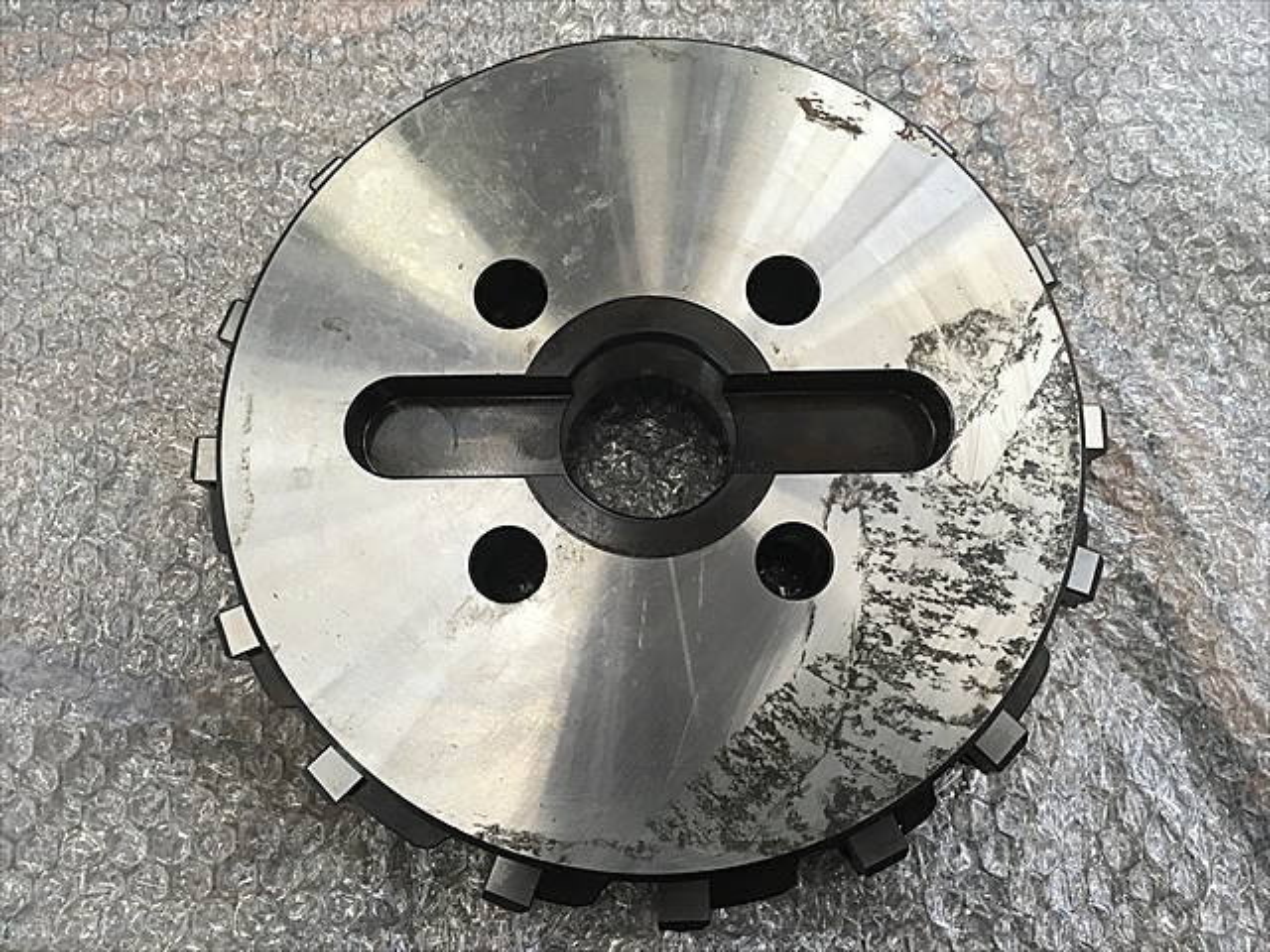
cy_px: 476
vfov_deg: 48.2
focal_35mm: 29
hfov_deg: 61.7
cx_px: 635
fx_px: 1064
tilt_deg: -79.4
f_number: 2.2
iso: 32
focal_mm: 4.15
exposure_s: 1/30
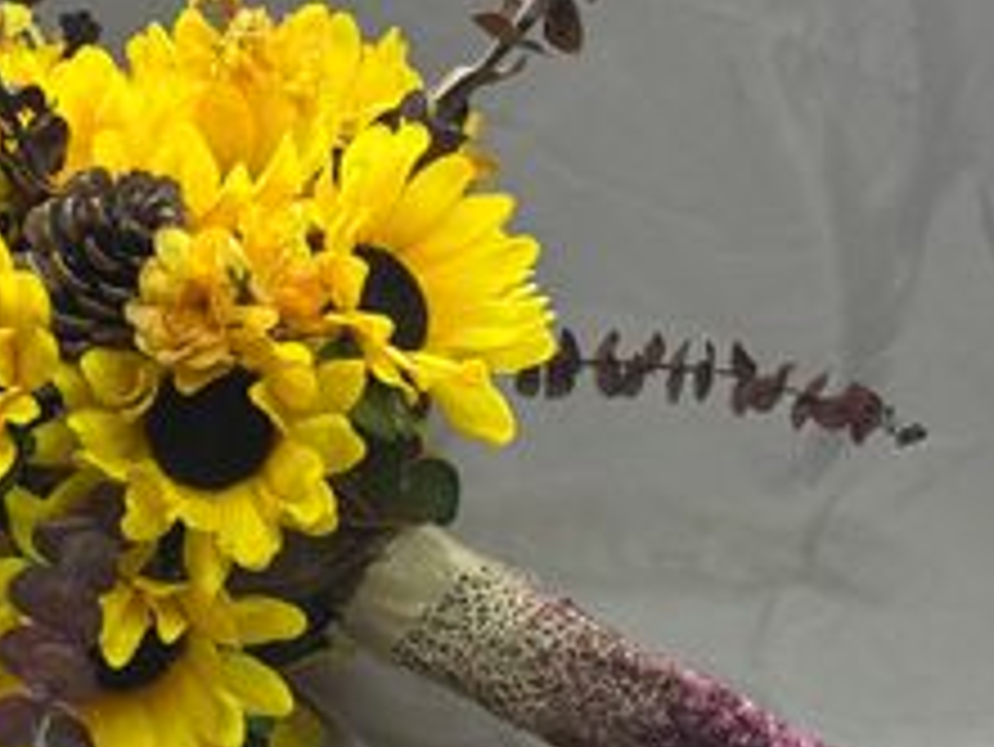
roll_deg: -2.8
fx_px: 2500
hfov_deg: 22.2
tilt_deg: -25.6
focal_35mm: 87
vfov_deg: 17.0
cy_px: 342
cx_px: 211
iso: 100
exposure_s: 1/63
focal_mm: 6.76
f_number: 1.78
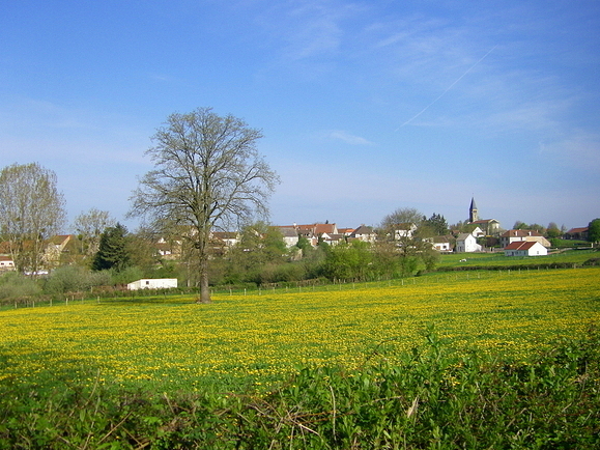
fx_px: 728
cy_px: 228
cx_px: 282
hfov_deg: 44.8
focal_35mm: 42
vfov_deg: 34.3
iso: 64
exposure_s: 1/160
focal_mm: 6.3
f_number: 7
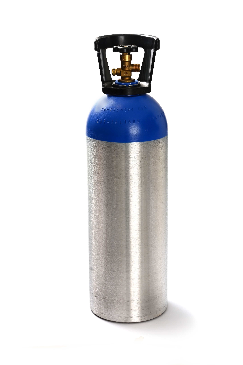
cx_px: 122
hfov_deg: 25.1
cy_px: 182
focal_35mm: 54
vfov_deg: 36.9
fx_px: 547
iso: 320
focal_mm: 54
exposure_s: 1/200
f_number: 14
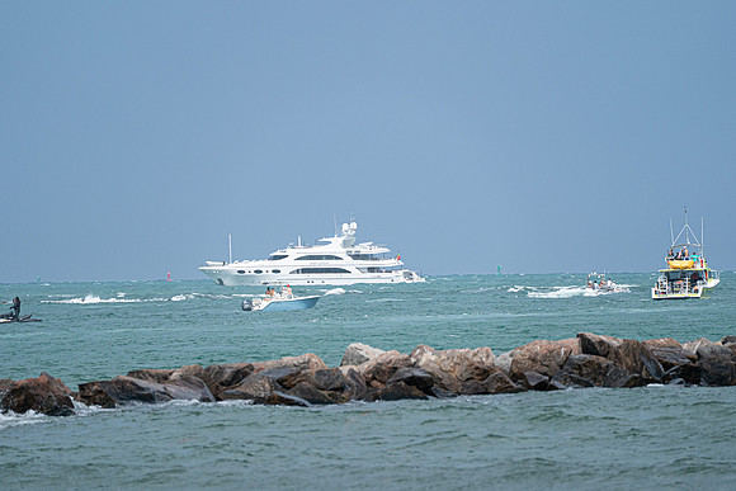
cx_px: 368
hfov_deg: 5.2
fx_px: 8179
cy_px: 246
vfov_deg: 3.4
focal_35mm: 400
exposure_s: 1/2000
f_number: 8
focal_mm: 400
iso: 800
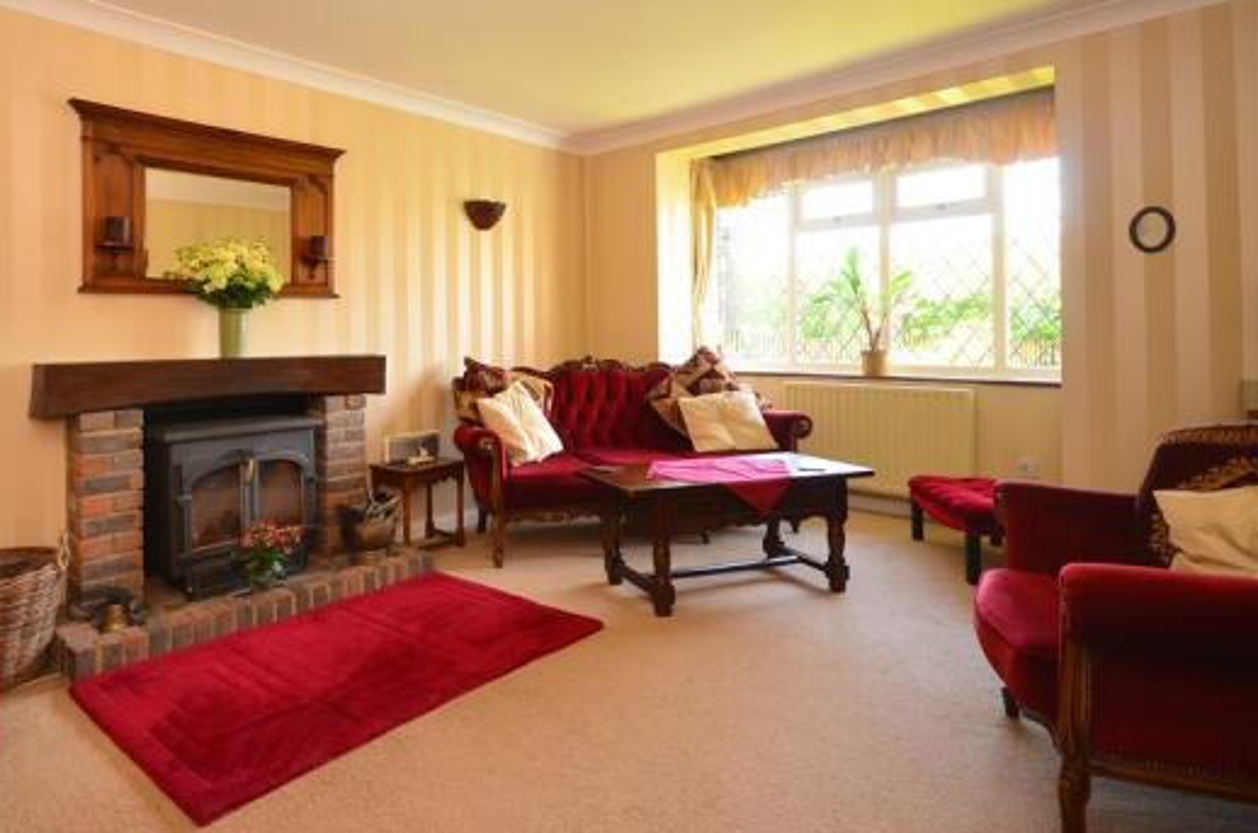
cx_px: 464
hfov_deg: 85.2
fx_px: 663
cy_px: 316
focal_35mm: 19
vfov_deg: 63.5
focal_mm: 10
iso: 200
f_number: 5
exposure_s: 1/8
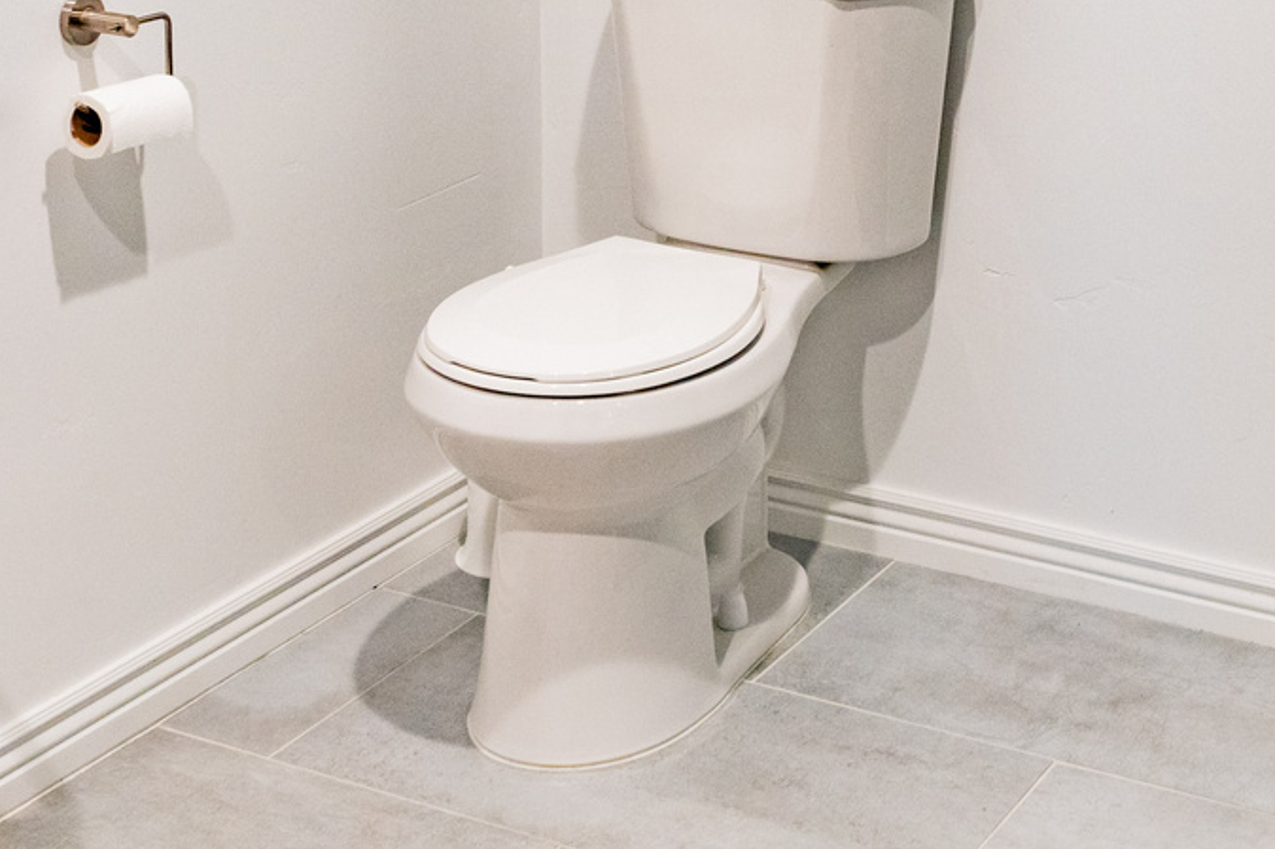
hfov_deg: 26.9
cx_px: 974
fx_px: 2620
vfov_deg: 17.4
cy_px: -234
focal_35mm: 74
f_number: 4.5
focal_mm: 24
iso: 1250
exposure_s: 1/80
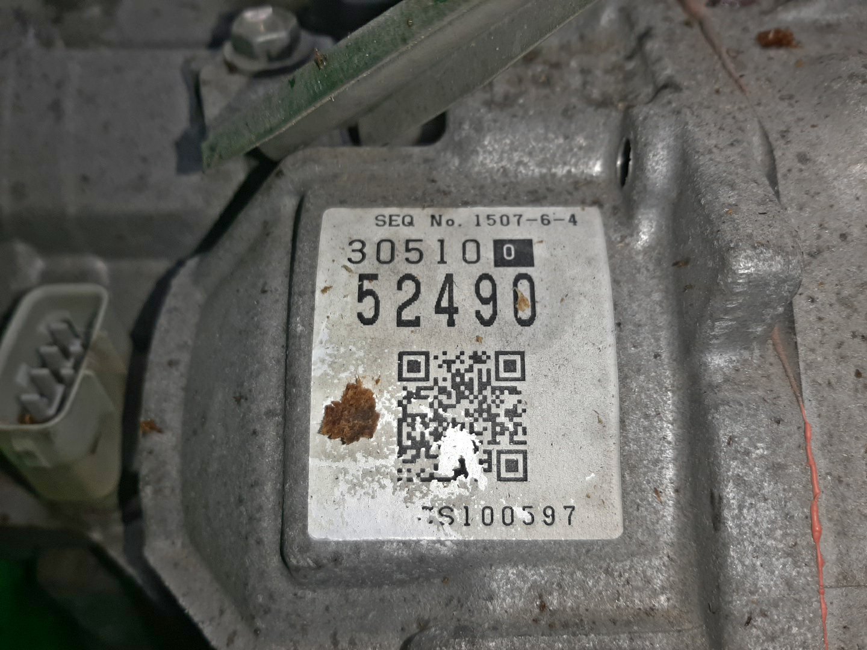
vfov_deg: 53.1
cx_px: 434
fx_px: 651
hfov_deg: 67.3
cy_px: 325
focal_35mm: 26
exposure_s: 1/100
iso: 45
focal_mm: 3.93
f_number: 1.7
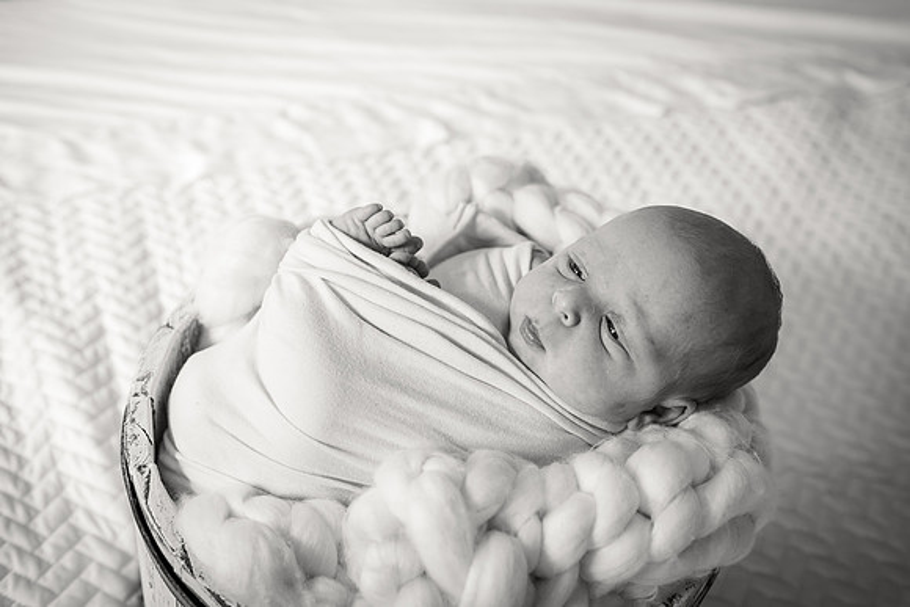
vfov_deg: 33.3
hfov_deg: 48.3
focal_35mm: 40
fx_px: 1014
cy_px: 272
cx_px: 490
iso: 2000
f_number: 3.5
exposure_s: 1/500
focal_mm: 36
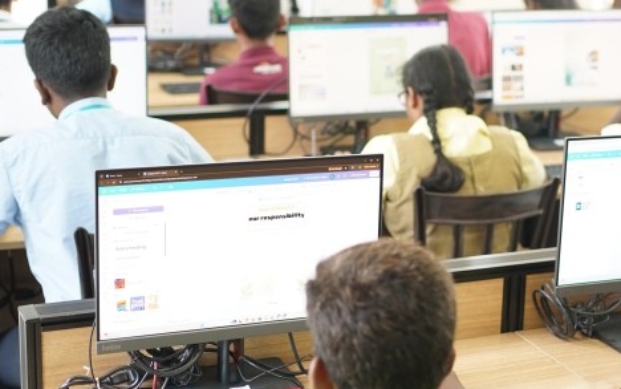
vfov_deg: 16.7
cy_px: 180
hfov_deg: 26.3
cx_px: 405
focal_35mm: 78
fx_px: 1321
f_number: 1.8
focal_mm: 35
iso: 400
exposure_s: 1/125
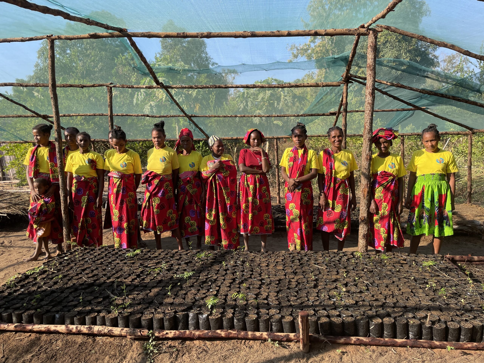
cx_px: 242
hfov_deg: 67.3
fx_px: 364
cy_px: 182
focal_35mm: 26
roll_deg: +0.6
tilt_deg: -6.3
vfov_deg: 53.1
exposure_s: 1/686
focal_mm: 4.2
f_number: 1.6
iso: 32
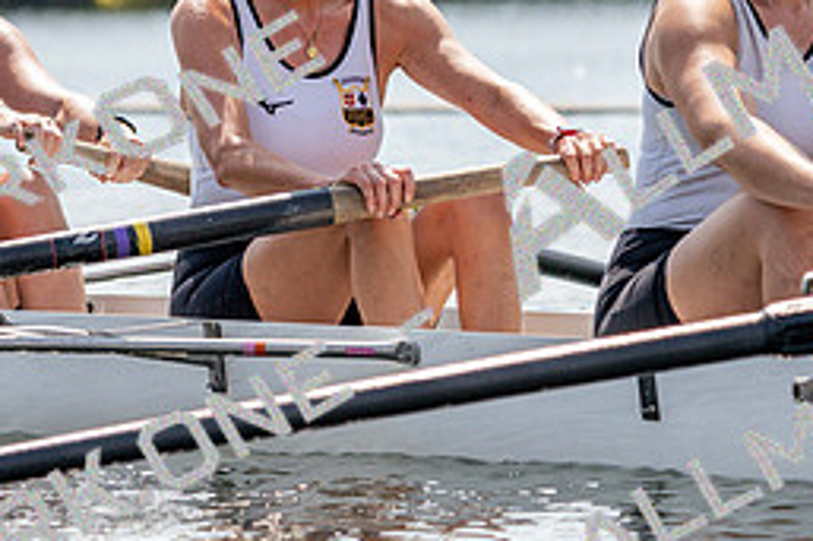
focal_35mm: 452
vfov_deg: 3.0
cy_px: 2
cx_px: 231
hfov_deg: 4.6
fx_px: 10201
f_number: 5.6
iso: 200
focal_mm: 200
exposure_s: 1/1600
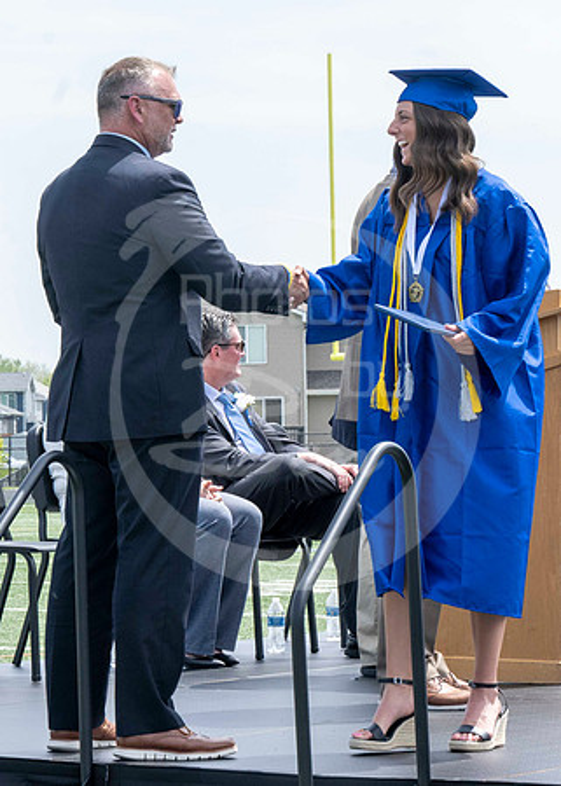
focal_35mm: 163
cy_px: 215
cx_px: 108
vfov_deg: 12.3
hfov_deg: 8.8
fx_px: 3645
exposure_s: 1/250
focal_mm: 70
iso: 200
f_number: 13
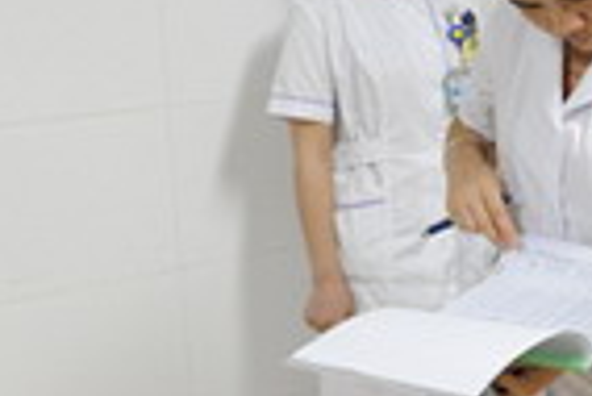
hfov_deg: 23.6
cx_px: 759
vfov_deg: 17.9
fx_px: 1251
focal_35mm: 76
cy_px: 100
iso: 5000
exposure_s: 1/80
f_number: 5.6
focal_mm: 24
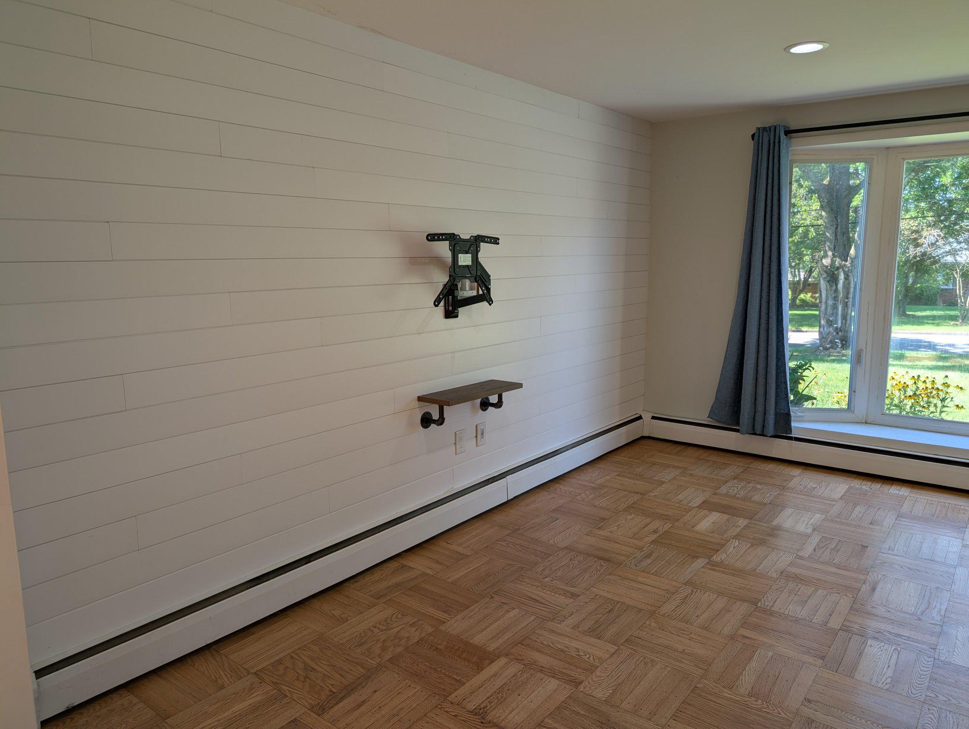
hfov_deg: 71.5
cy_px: 364
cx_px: 484
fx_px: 673
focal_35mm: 24
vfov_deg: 56.9
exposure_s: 1/51.6
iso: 15
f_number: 1.68
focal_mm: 6.9
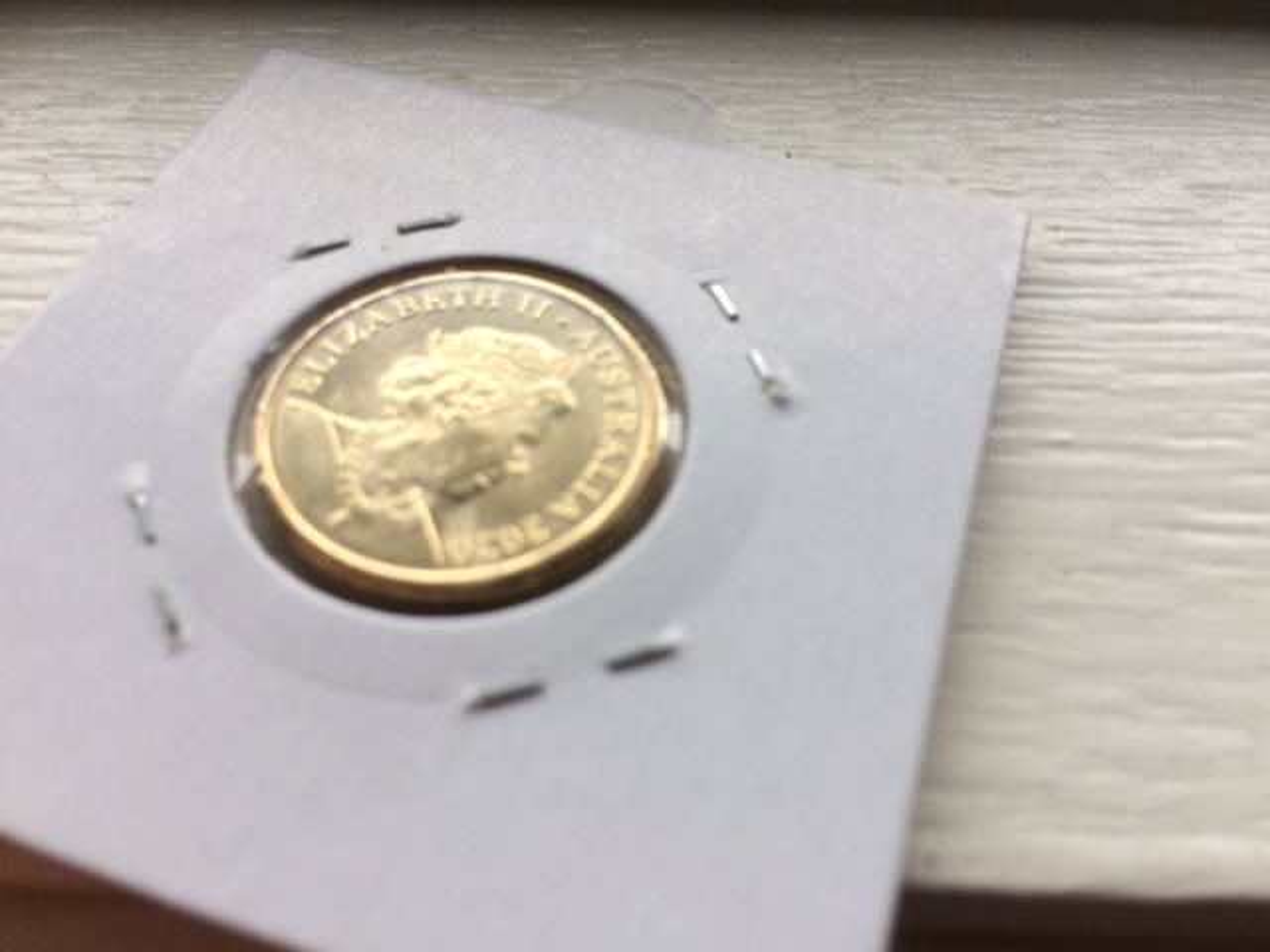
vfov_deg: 48.2
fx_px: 1064
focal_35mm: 29
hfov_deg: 61.7
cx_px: 635
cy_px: 476
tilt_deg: -55.3
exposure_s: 1/163
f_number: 2.2
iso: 32
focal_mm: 4.15
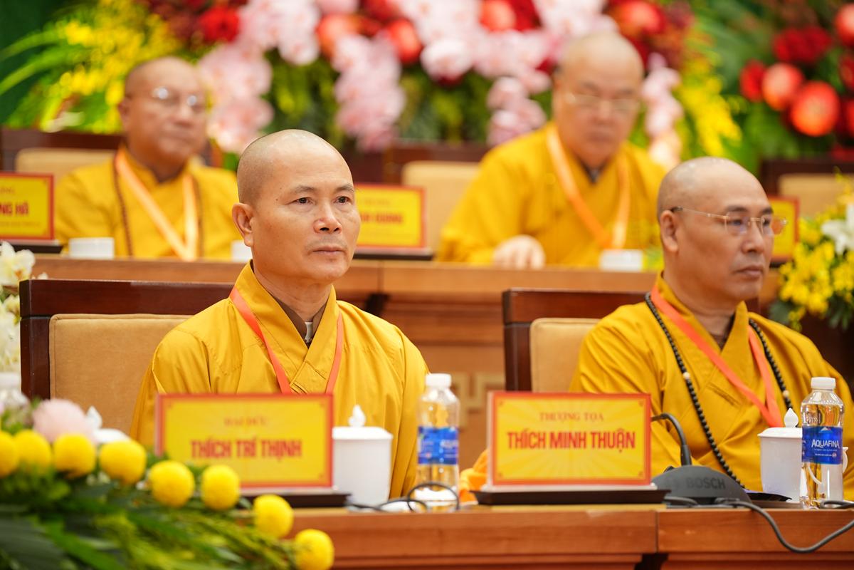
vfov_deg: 8.6
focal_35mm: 160
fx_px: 3795
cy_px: 285
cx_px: 427
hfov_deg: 12.8
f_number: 2.8
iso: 1250
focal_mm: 160
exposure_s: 1/125
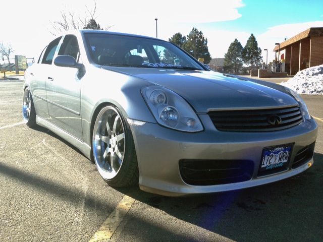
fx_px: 308
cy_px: 121
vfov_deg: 42.9
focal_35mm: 33
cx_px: 162
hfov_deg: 55.4
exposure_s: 1/471
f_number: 2.4
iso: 50
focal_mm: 4.12
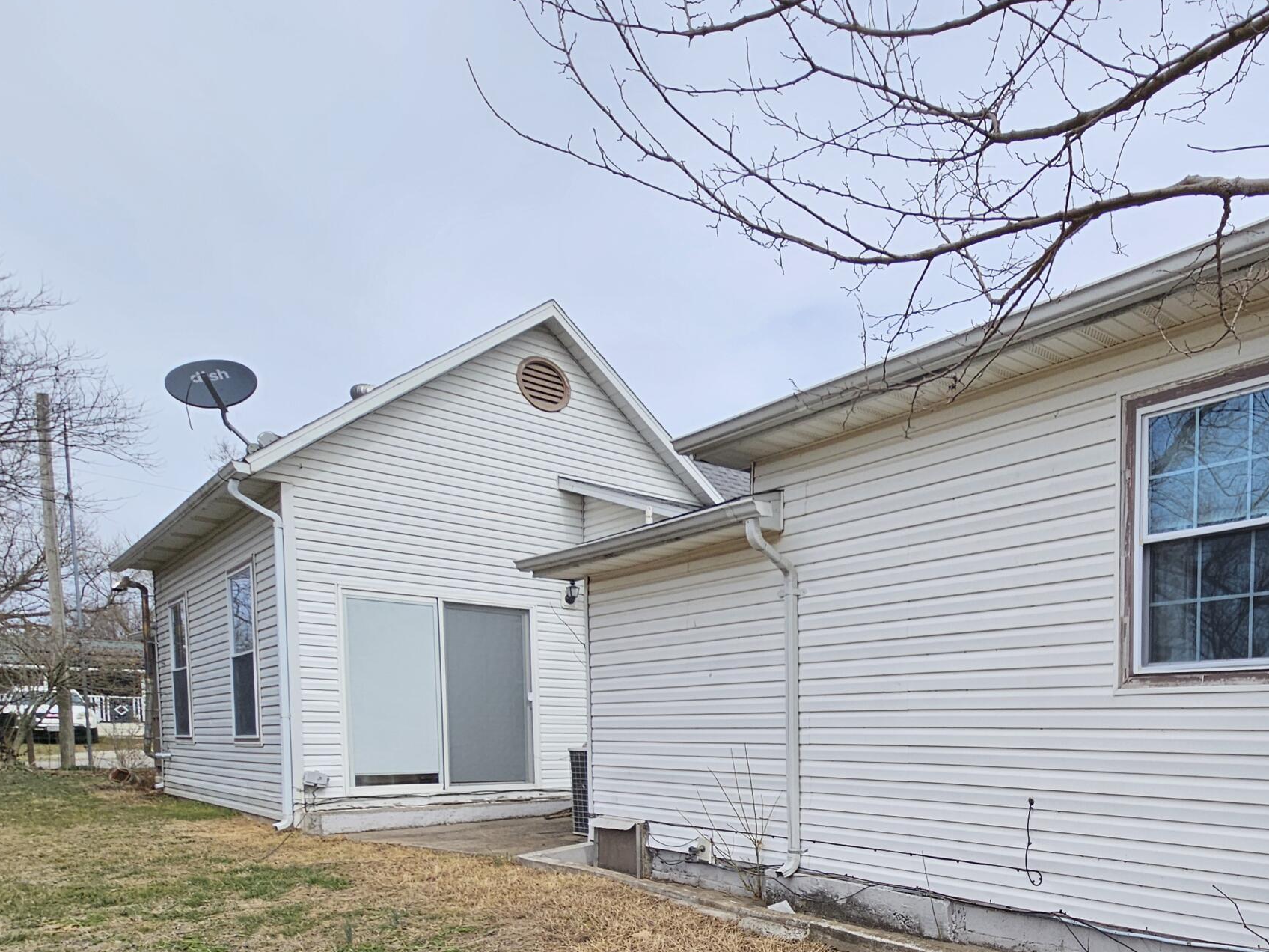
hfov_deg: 66.8
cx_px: 1022
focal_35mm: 23
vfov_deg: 53.7
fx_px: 843
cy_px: 800
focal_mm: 2.2
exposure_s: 1/2423
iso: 50
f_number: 2.2
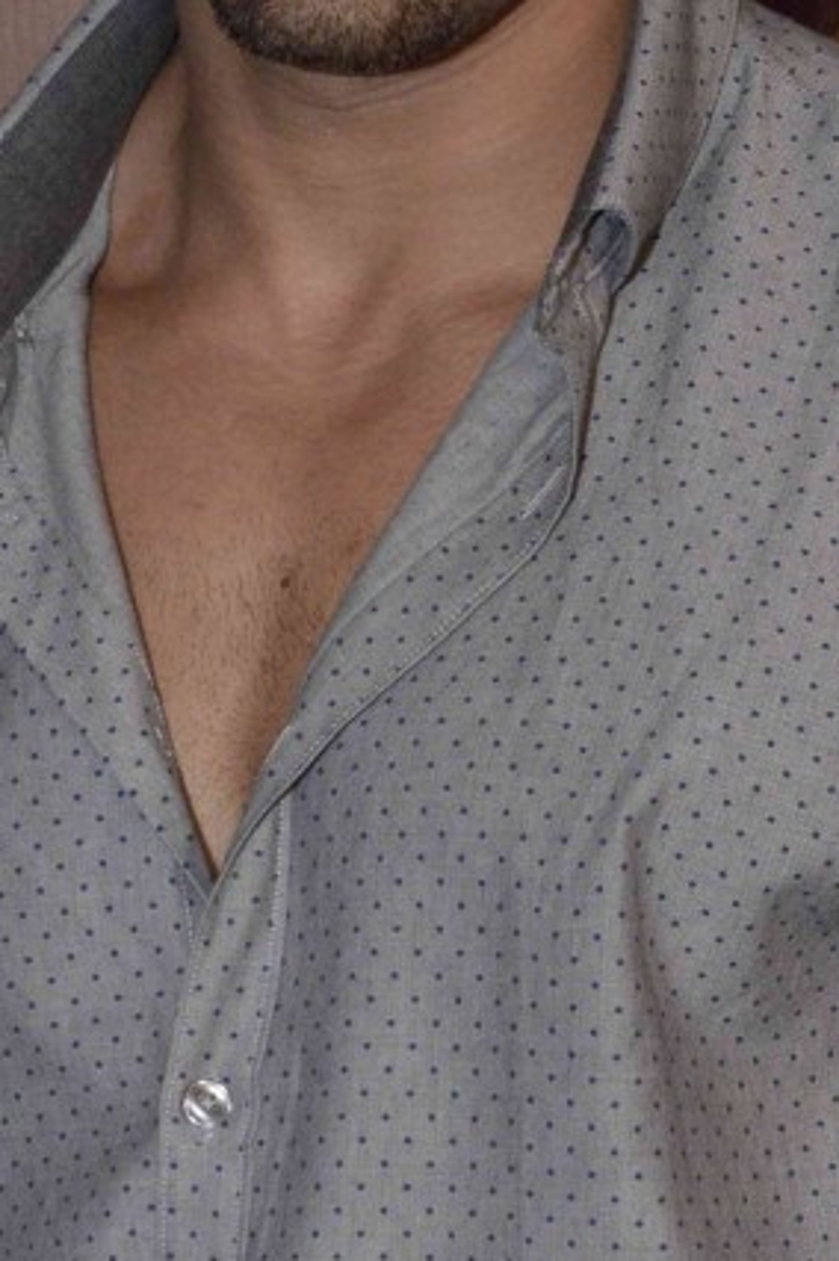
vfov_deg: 9.3
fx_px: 7773
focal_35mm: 222
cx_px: 461
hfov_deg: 6.2
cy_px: 989
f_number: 8
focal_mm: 42
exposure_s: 1/200
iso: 800
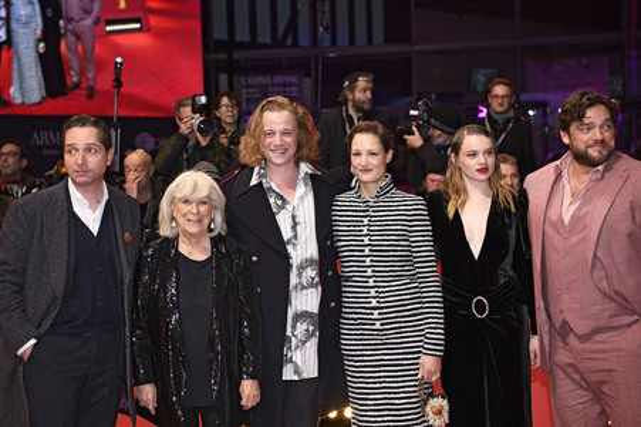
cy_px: 214
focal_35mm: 56
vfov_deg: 24.2
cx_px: 320
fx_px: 996
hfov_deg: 35.7
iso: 800
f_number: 3.5
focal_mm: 56
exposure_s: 1/400
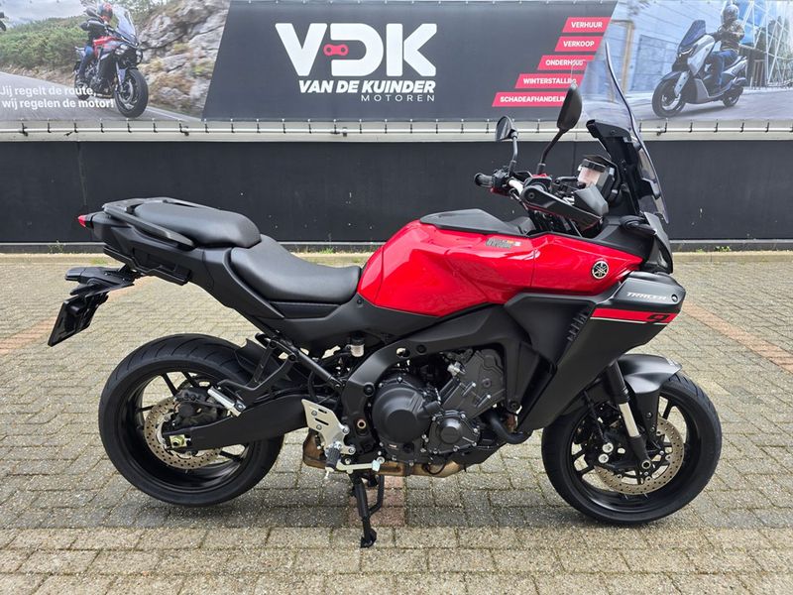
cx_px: 396
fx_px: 527
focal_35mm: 23
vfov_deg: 58.9
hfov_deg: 73.9
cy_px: 298
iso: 25
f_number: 1.7
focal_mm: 6.3
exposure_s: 1/180
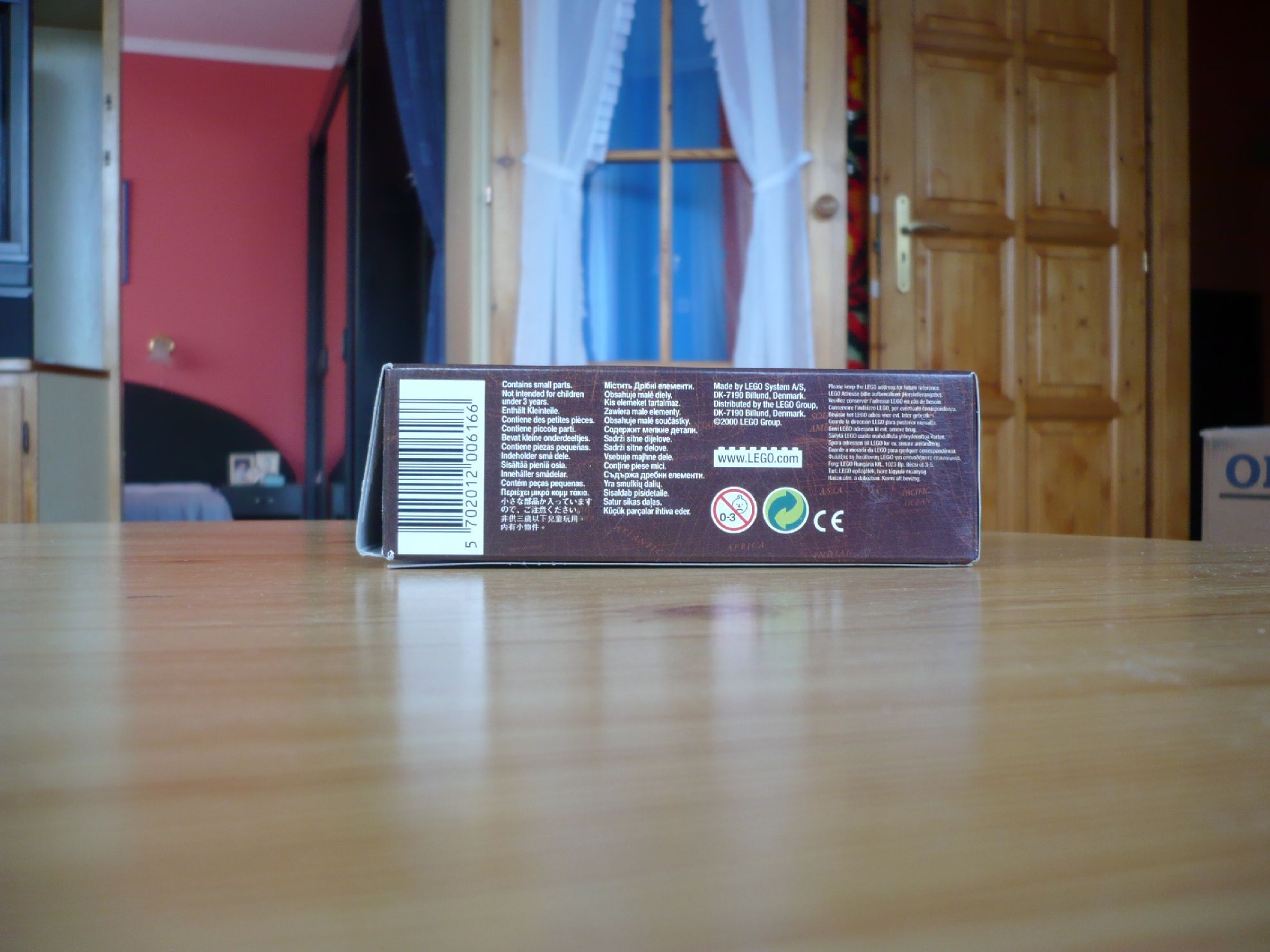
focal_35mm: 35
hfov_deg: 52.6
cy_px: 476
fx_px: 1284
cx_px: 635
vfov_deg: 40.7
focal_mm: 5.8
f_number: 2.8
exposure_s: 1/30
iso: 100
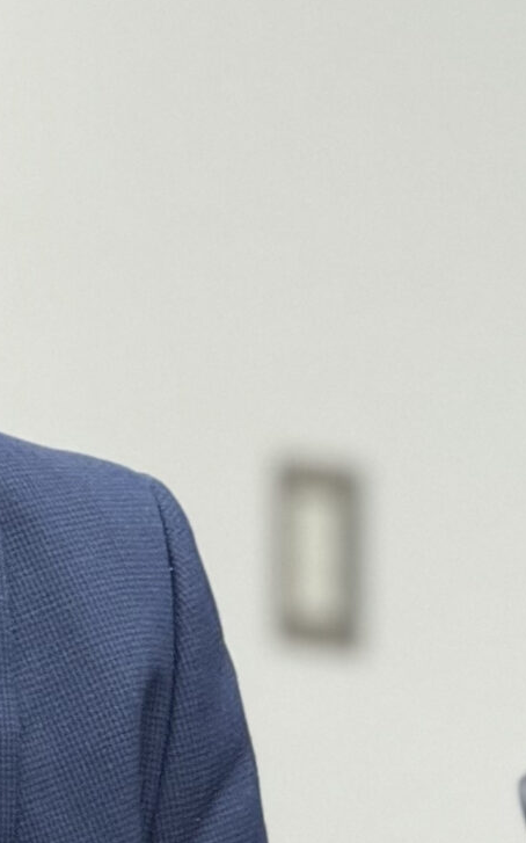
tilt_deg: -11.3
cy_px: 651
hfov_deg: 2.9
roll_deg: +0.3
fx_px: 10282
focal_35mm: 448
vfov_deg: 4.7
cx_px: 161
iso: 320
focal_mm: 15.66
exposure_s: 1/60
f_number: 2.8
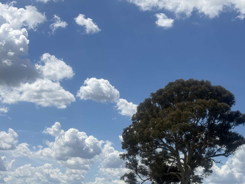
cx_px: 109
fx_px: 531
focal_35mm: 75
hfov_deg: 26.0
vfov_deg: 19.5
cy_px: 138
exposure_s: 1/11364
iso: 64
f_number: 1.78
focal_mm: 6.76
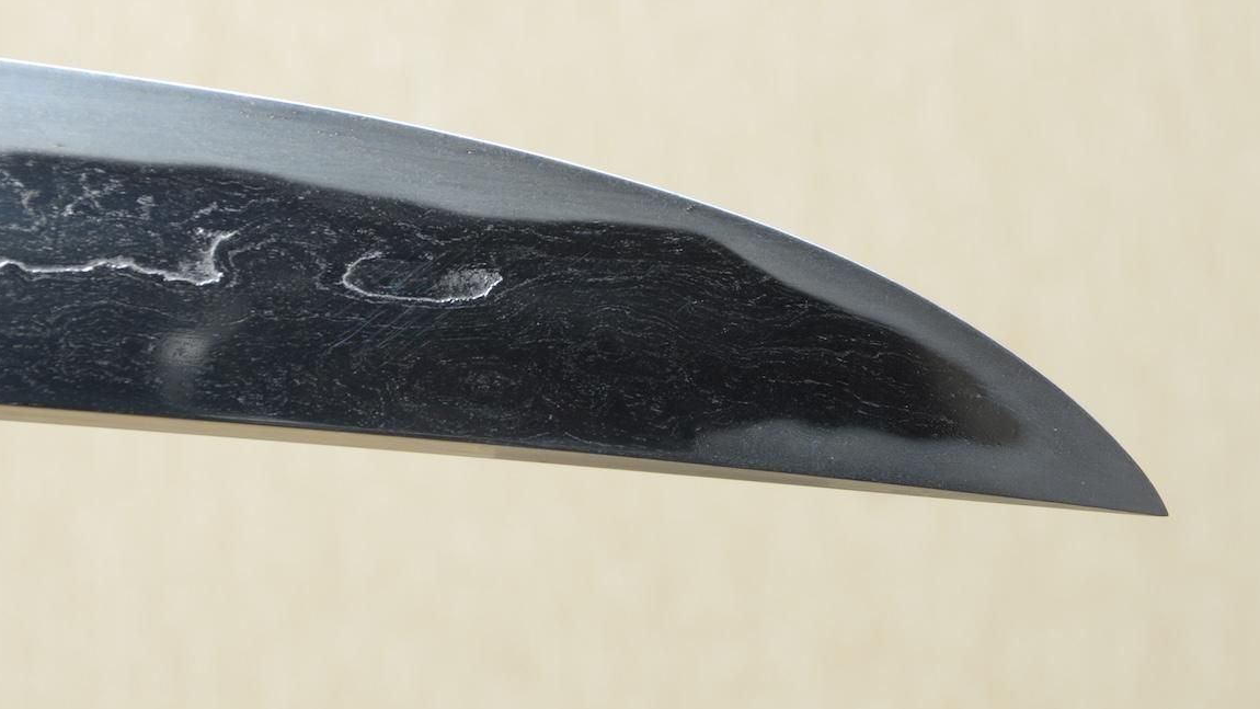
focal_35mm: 172
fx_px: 5747
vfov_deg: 7.1
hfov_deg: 12.5
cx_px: 708
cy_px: 210
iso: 400
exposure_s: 1/2
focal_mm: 90
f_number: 11
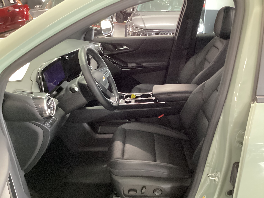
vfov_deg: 45.4
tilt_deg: -24.0
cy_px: 99
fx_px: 236
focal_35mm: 31
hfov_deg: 58.4
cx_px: 132
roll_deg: -0.6
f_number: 2.4
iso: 500
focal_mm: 3.3
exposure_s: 1/25
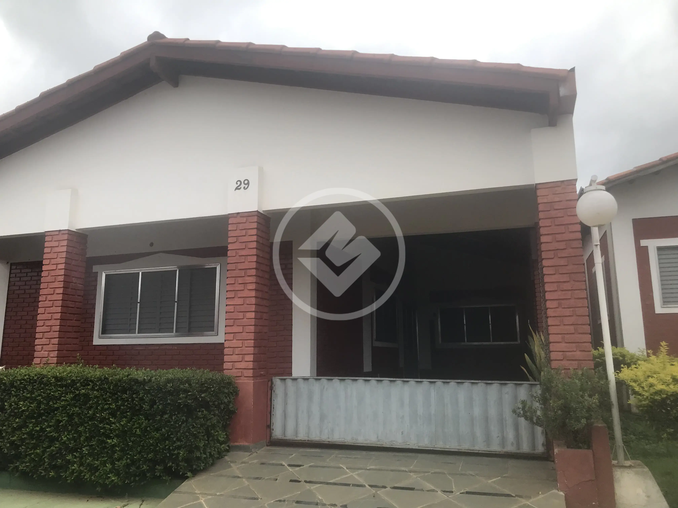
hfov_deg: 63.4
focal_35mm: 28
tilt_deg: +10.1
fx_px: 548
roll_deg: +0.8
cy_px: 254
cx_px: 339
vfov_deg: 49.7
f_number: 1.8
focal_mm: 3.99
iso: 20
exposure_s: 1/1597
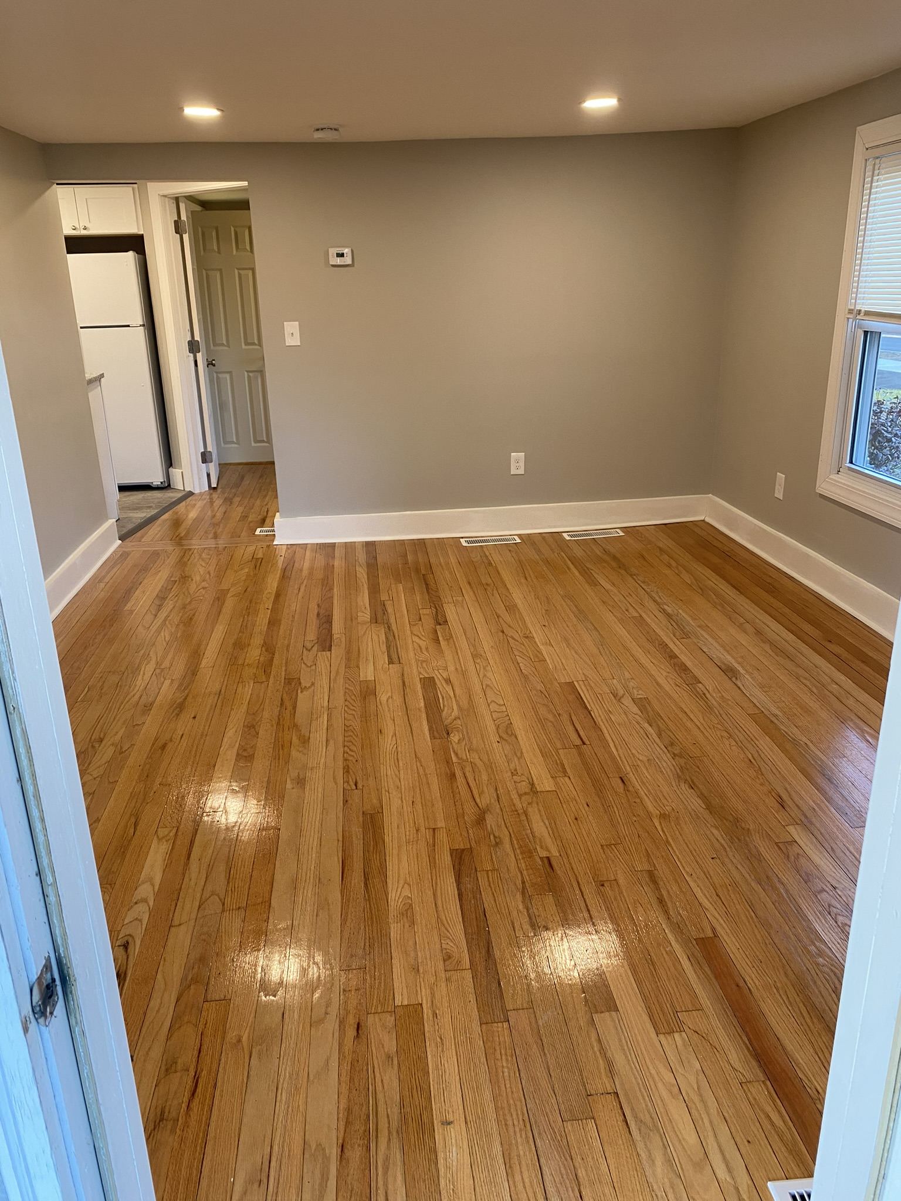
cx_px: 450
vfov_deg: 67.3
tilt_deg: -19.2
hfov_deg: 53.1
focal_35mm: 26
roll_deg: +1.8
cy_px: 600
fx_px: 902
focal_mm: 4.25
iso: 80
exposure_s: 1/60
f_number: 1.8
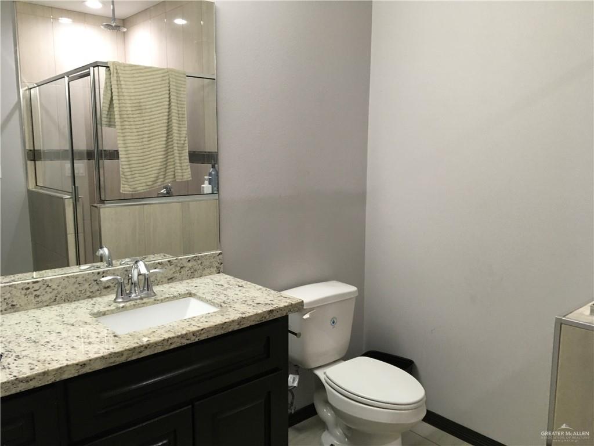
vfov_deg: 48.2
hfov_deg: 61.7
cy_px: 223
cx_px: 297
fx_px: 498
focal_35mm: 29
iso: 100
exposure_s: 1/30
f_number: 2.2
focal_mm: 4.15
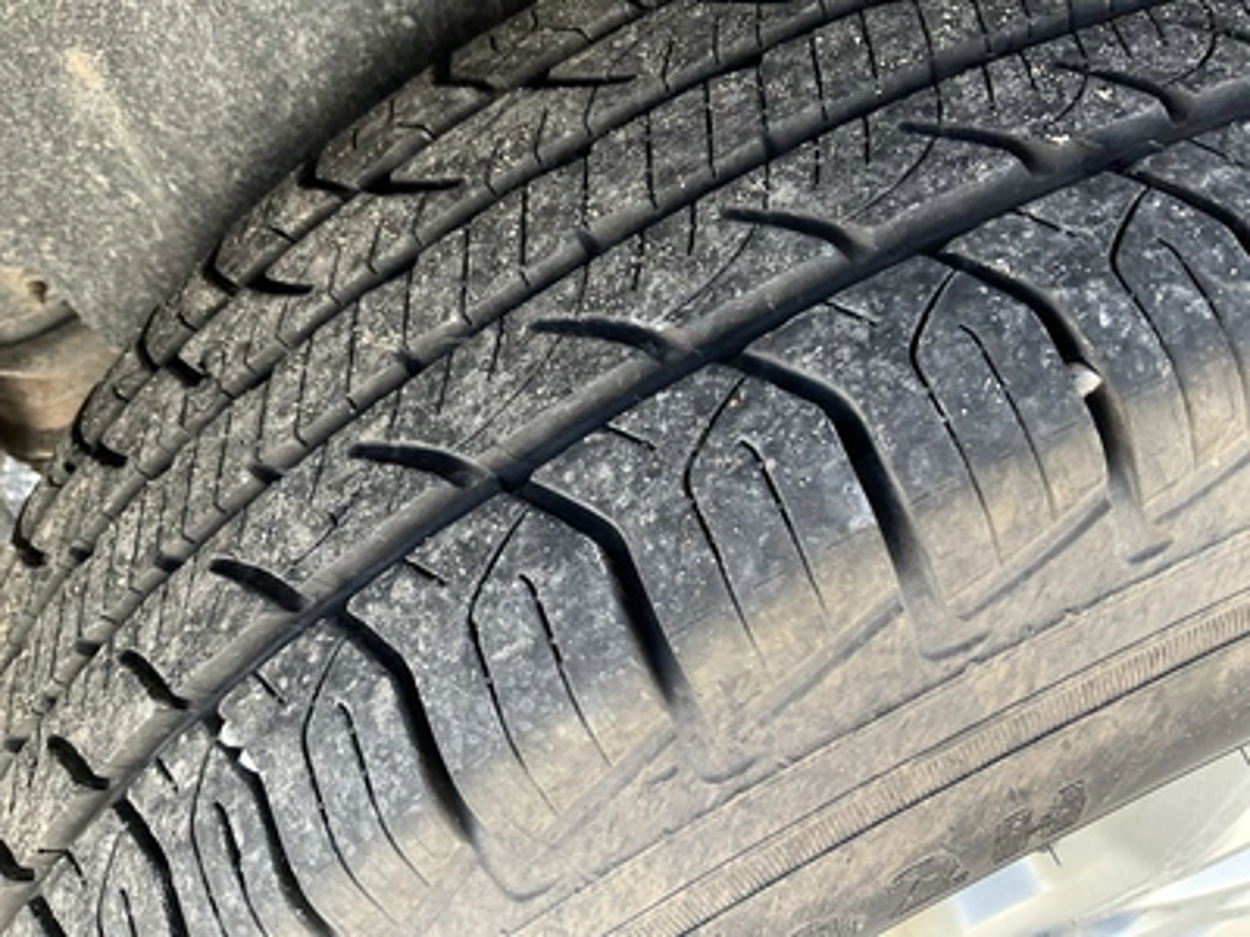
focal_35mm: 29
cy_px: 468
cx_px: 625
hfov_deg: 61.7
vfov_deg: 48.2
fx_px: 1047
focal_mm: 3
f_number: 1.8
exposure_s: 1/101
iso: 64
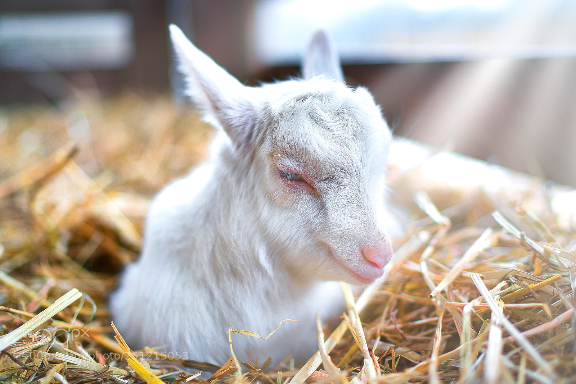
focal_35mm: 35
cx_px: 288
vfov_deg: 37.9
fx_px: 560
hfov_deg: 54.4
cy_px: 192
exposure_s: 1/60
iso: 100
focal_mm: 35
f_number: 1.4
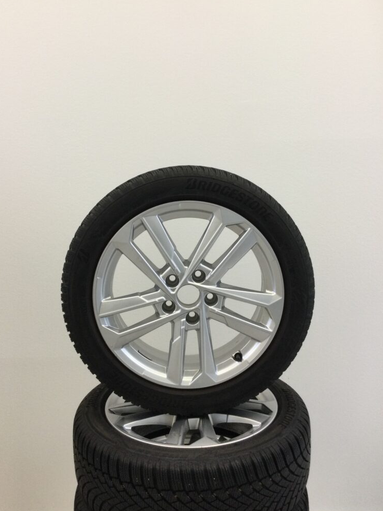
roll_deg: +2.6
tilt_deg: -10.1
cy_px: 260
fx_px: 472
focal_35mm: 32
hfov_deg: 44.2
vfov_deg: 56.8
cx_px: 186
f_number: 2.4
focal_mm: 3.3
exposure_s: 1/33
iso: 80
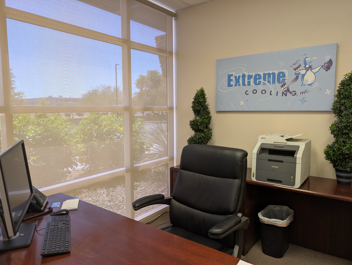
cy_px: 132
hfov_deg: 71.5
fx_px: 244
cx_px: 176
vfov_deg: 56.9
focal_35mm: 24
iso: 36
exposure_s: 1/24
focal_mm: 6.9
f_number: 1.68
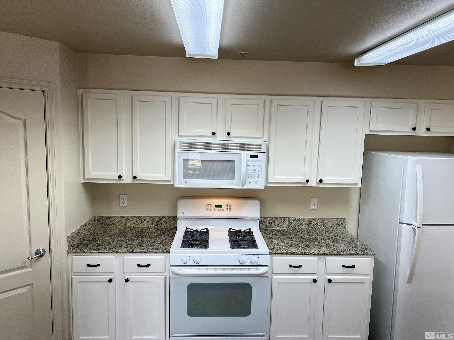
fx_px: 341
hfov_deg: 67.3
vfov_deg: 53.1
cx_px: 227
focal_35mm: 26
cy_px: 170
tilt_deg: -7.2
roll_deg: -1.4
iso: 50
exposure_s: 1/139
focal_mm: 5.7
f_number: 1.5
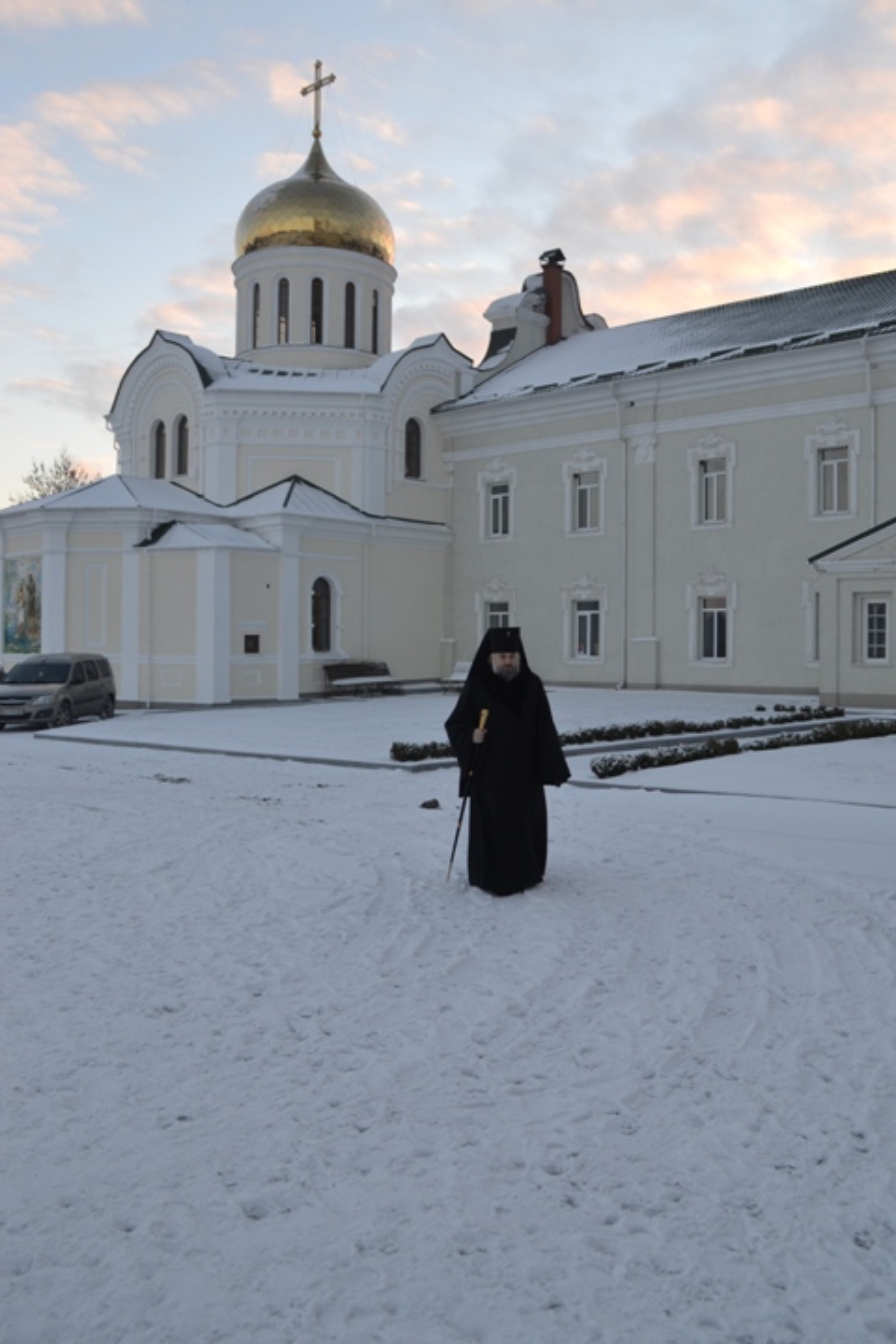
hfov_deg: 43.5
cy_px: 620
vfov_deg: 61.9
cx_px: 496
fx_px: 1120
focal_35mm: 30
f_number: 5.6
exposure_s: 1/125
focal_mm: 18
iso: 250
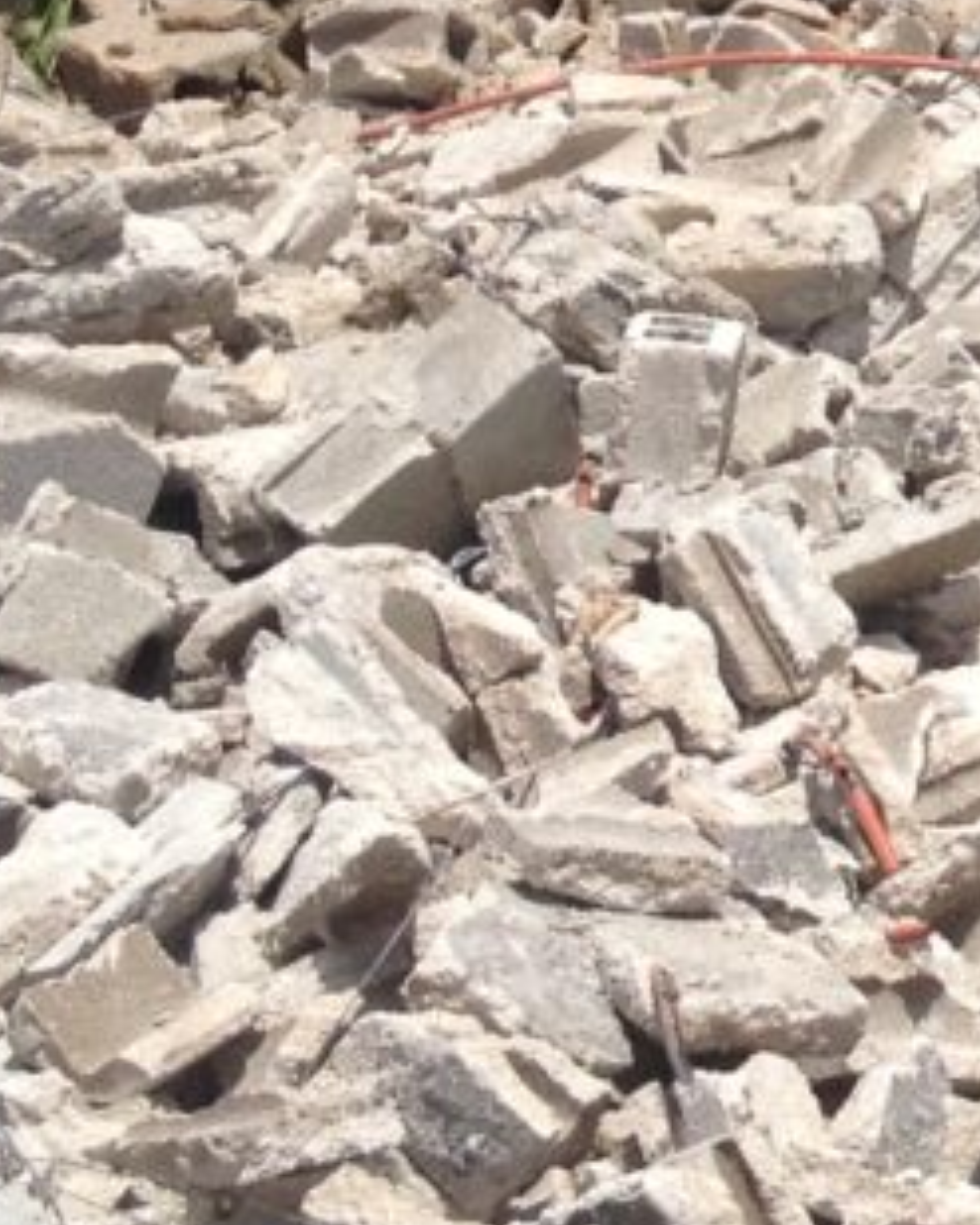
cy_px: 48
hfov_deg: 8.5
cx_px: 2103
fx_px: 6166
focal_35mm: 170
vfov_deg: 11.3
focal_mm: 4.28
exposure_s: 1/3247
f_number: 2.4
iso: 50
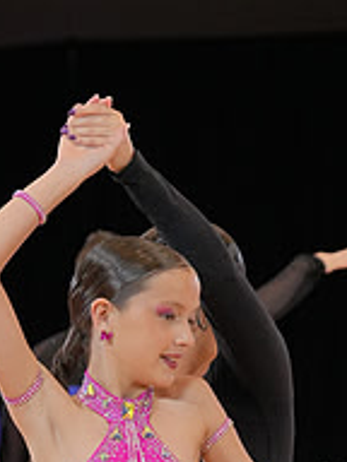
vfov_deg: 10.3
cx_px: 124
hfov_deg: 8.0
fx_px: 2486
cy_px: 652
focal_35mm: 186
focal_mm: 64
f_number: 3.5
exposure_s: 1/500
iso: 3200
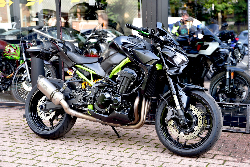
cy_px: 84
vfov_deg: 24.2
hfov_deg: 35.6
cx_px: 125
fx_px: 389
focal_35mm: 56
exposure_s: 1/60
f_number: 3.2
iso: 100
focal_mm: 56
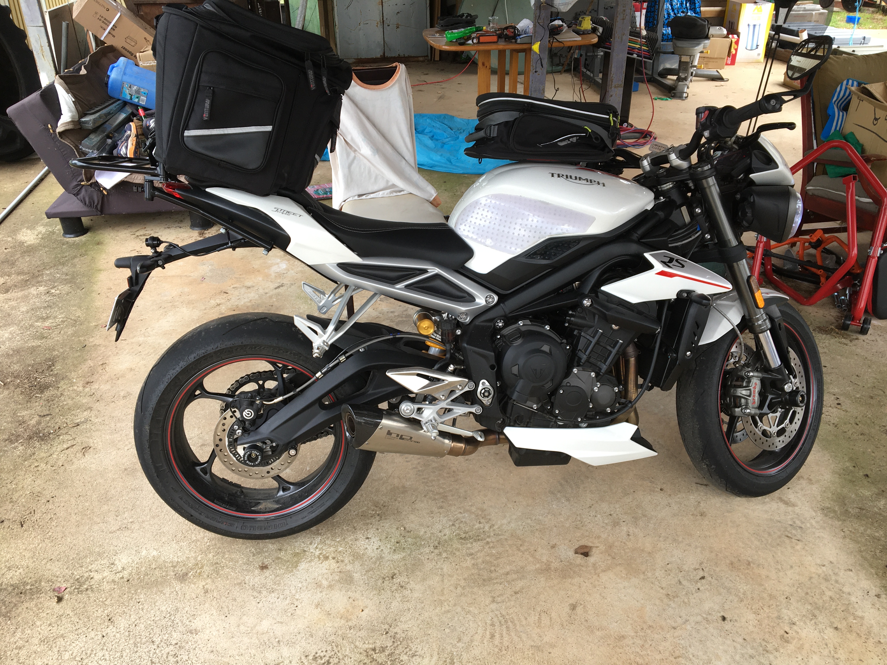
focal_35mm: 29
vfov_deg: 48.2
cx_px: 444
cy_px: 332
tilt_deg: -29.4
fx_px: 743
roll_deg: -0.4
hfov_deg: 61.7
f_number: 2.2
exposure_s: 1/127
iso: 25
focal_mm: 4.15
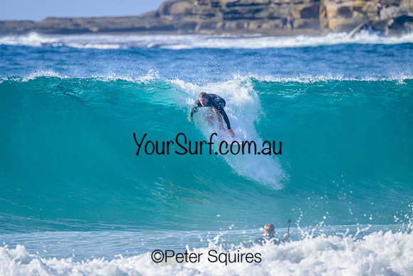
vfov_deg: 1.7
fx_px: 9414
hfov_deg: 2.5
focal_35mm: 820
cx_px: 206
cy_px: 138
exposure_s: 1/2000
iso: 1250
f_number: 11
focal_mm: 800
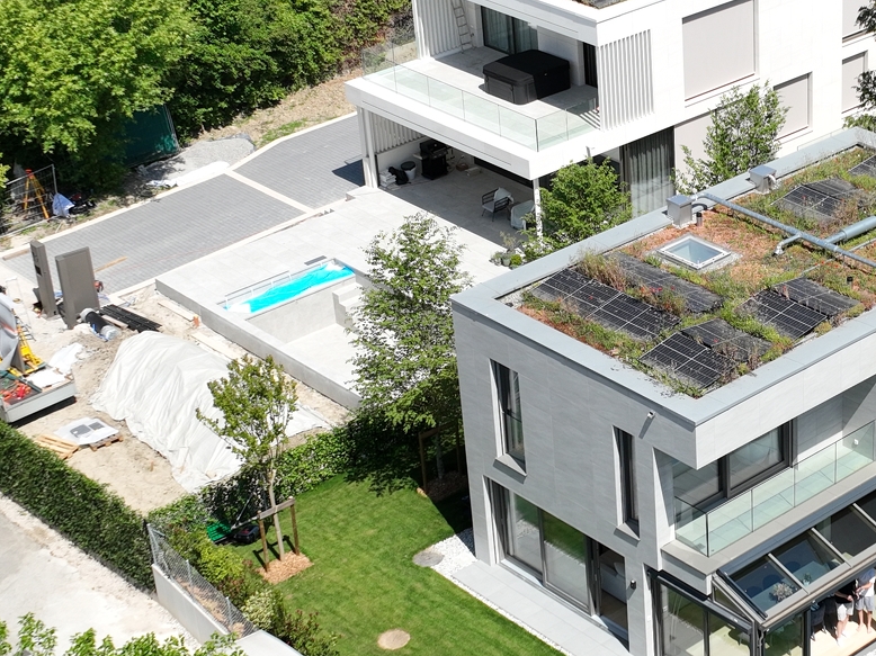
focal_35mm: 79
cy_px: 348
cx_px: 779
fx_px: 1999
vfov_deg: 18.7
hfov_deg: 24.1
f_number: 2.8
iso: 130
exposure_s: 1/120
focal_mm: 12.29
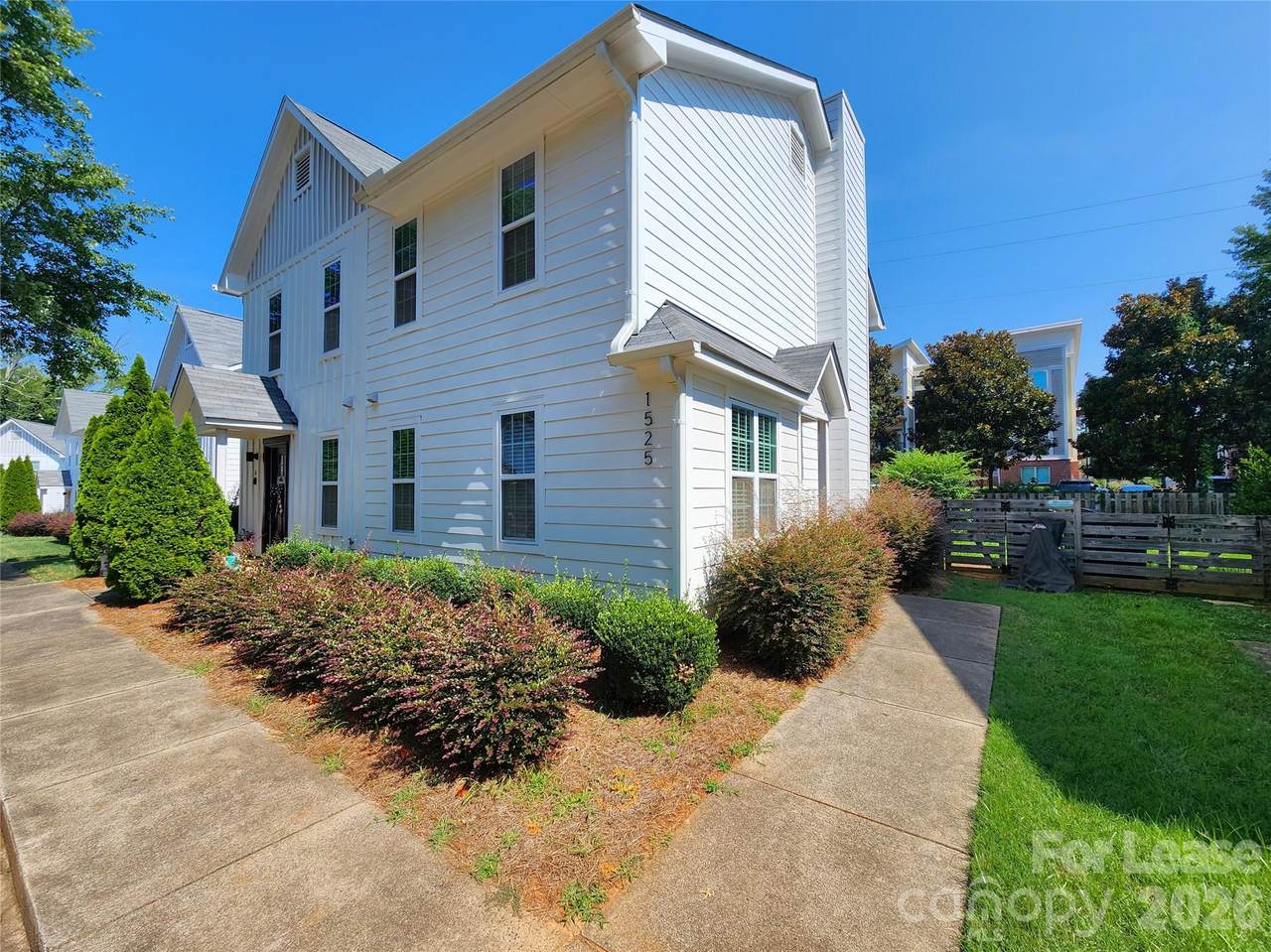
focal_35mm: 13
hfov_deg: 106.2
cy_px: 476
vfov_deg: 89.9
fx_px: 477
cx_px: 636
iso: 50
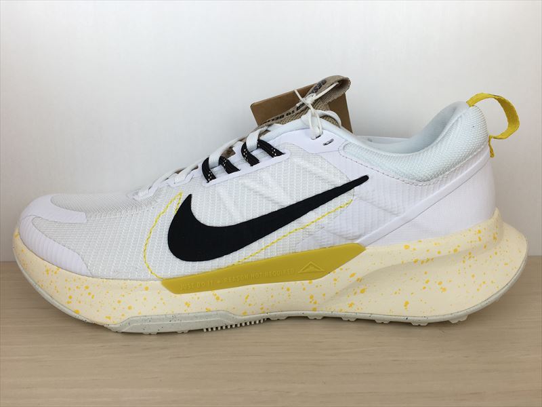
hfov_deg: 61.7
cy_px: 204
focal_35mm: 29
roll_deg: +0.4
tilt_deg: -12.7
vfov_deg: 48.2
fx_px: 454
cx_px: 271
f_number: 2.2
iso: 25
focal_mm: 4.15
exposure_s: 1/180
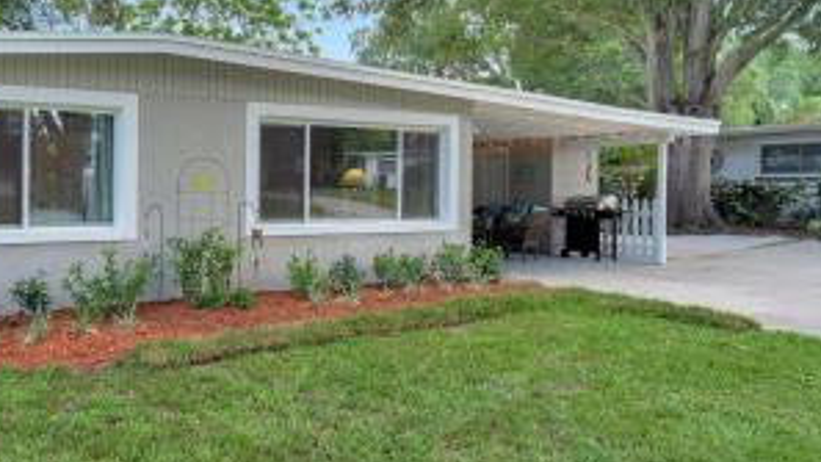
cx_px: 227
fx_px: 605
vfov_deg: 41.6
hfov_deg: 65.0
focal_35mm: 28
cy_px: 185
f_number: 7.1
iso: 200
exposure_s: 1/60
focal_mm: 17.5
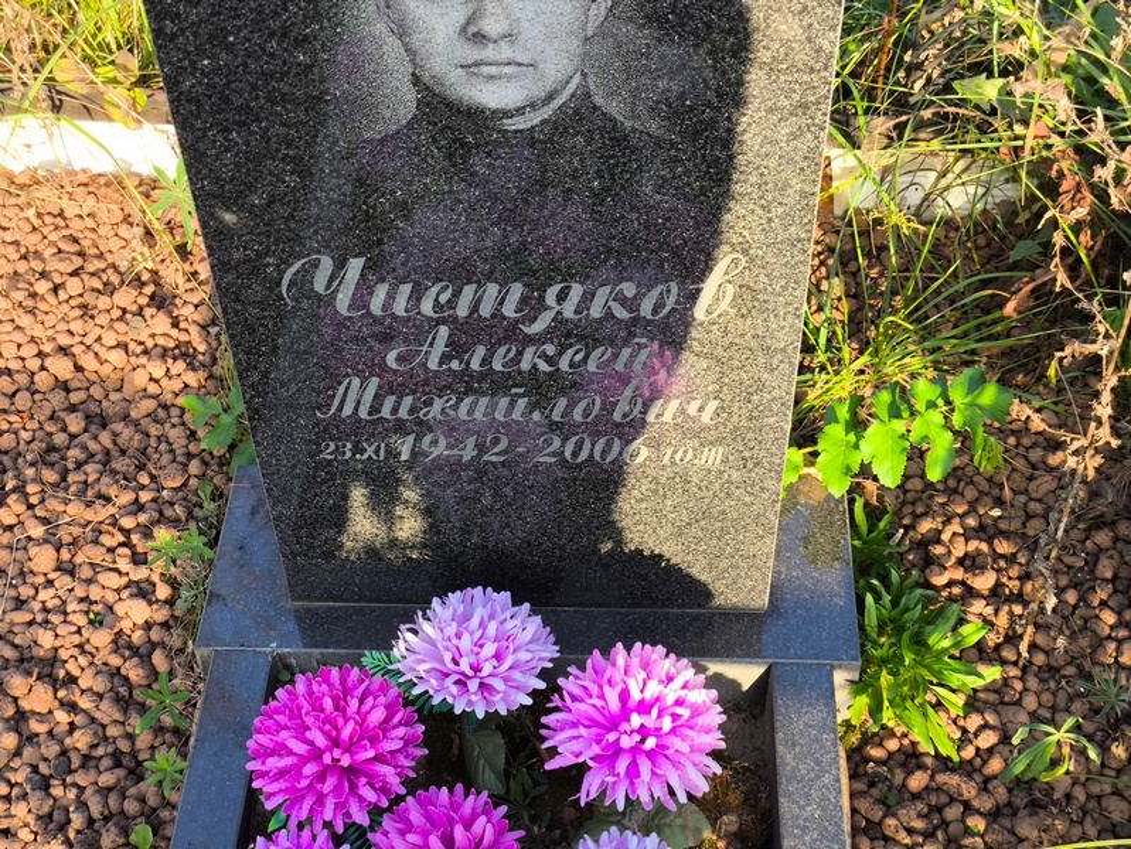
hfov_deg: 38.2
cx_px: 566
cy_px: 424
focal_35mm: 50
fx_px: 1634
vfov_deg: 29.1
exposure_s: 1/205
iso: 50
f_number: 1.7
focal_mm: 4.71
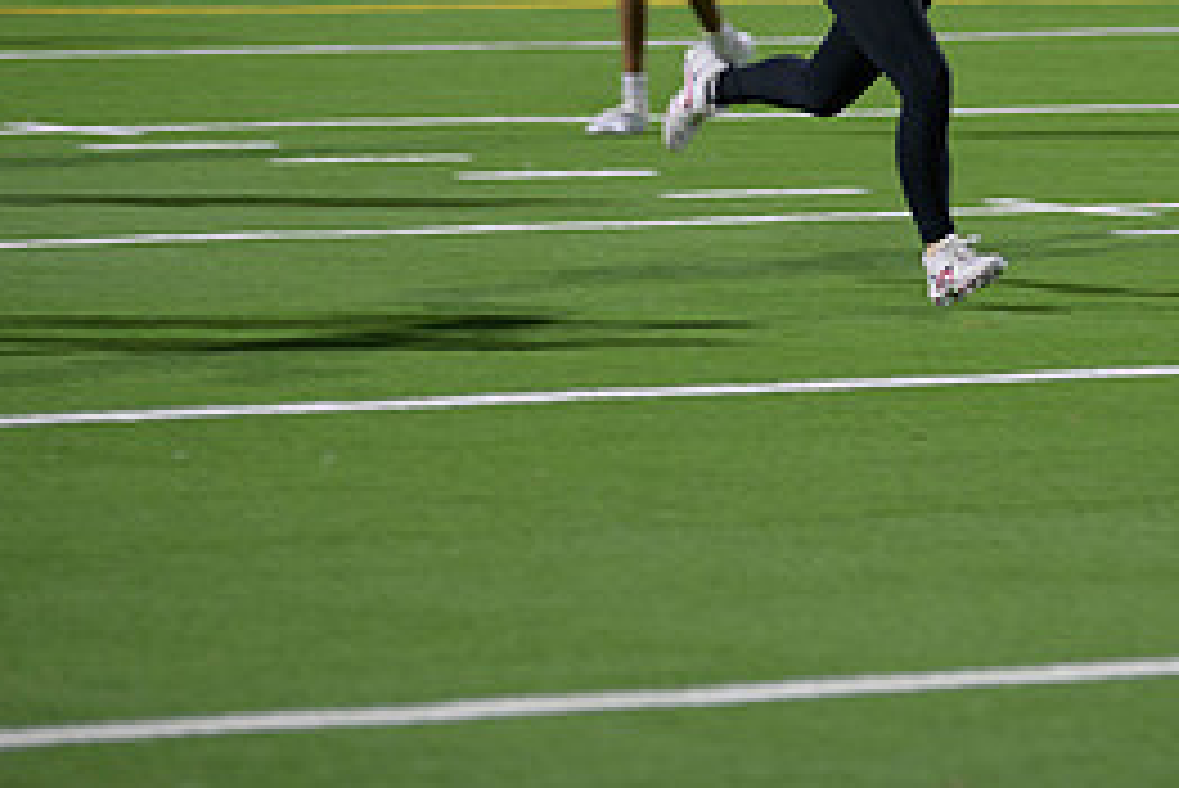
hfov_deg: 6.6
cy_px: -11
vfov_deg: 4.4
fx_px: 10158
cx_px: 864
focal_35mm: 310
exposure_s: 1/200
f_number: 2.8
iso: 800
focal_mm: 140
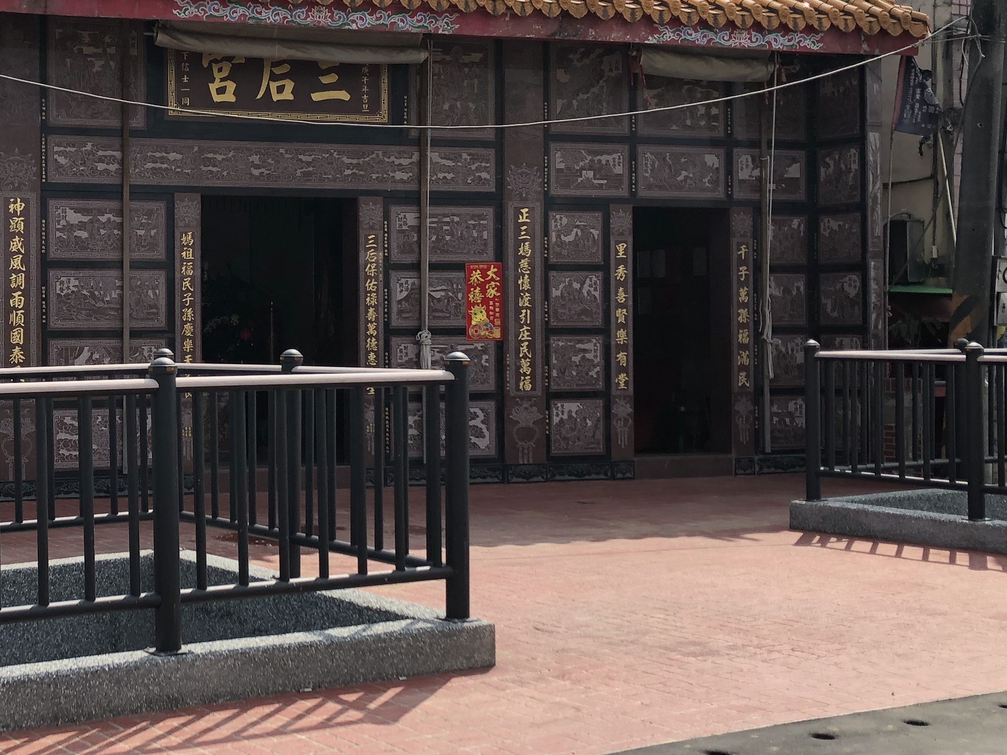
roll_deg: -1.0
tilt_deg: +0.7
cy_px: 326
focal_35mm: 57
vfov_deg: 25.6
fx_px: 1658
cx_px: 189
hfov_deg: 32.8
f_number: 1.8
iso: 20
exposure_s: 1/1185
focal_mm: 3.99
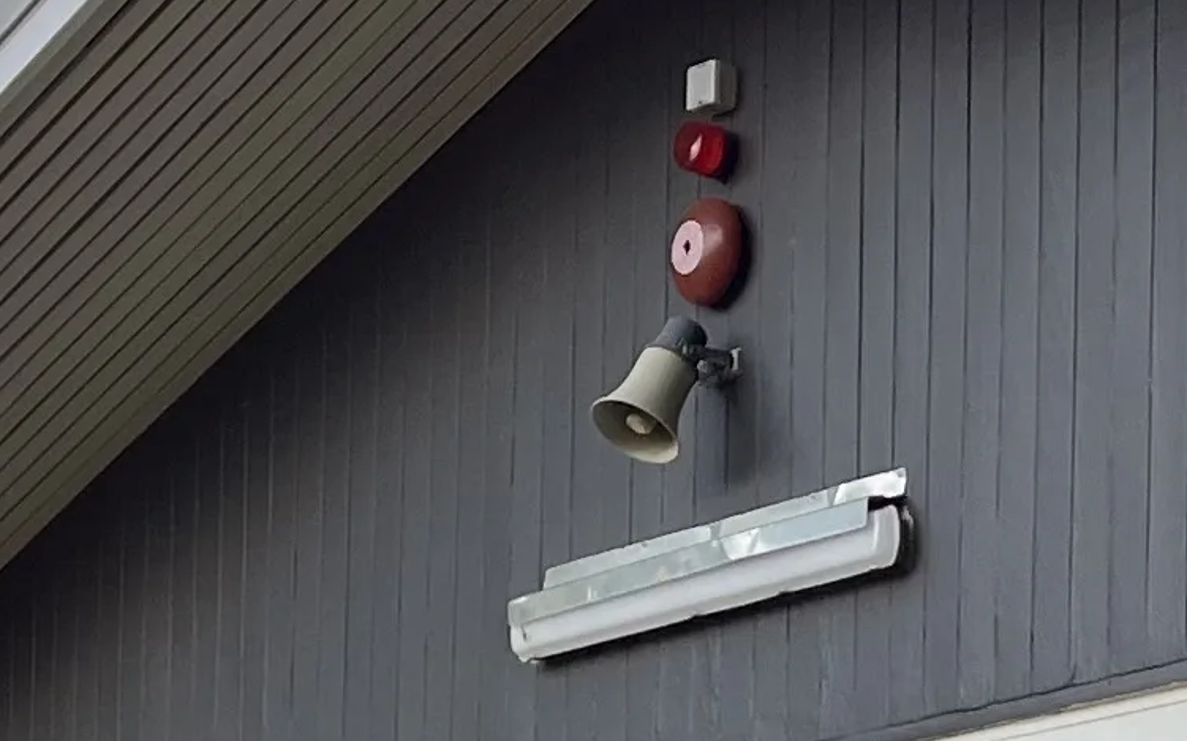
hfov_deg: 13.9
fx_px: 4787
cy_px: 1368
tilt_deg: +4.0
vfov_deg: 8.5
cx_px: 1250
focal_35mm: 148
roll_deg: +0.5
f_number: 1.6
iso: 50
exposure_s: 1/449
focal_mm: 5.1
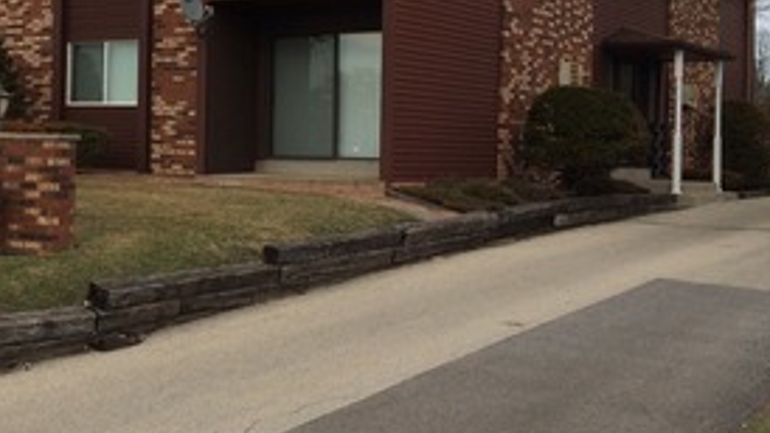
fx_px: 1245
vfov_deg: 19.6
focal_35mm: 61
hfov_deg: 32.7
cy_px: 132
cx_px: 84
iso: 32
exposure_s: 1/1244
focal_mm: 4.12
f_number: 2.2
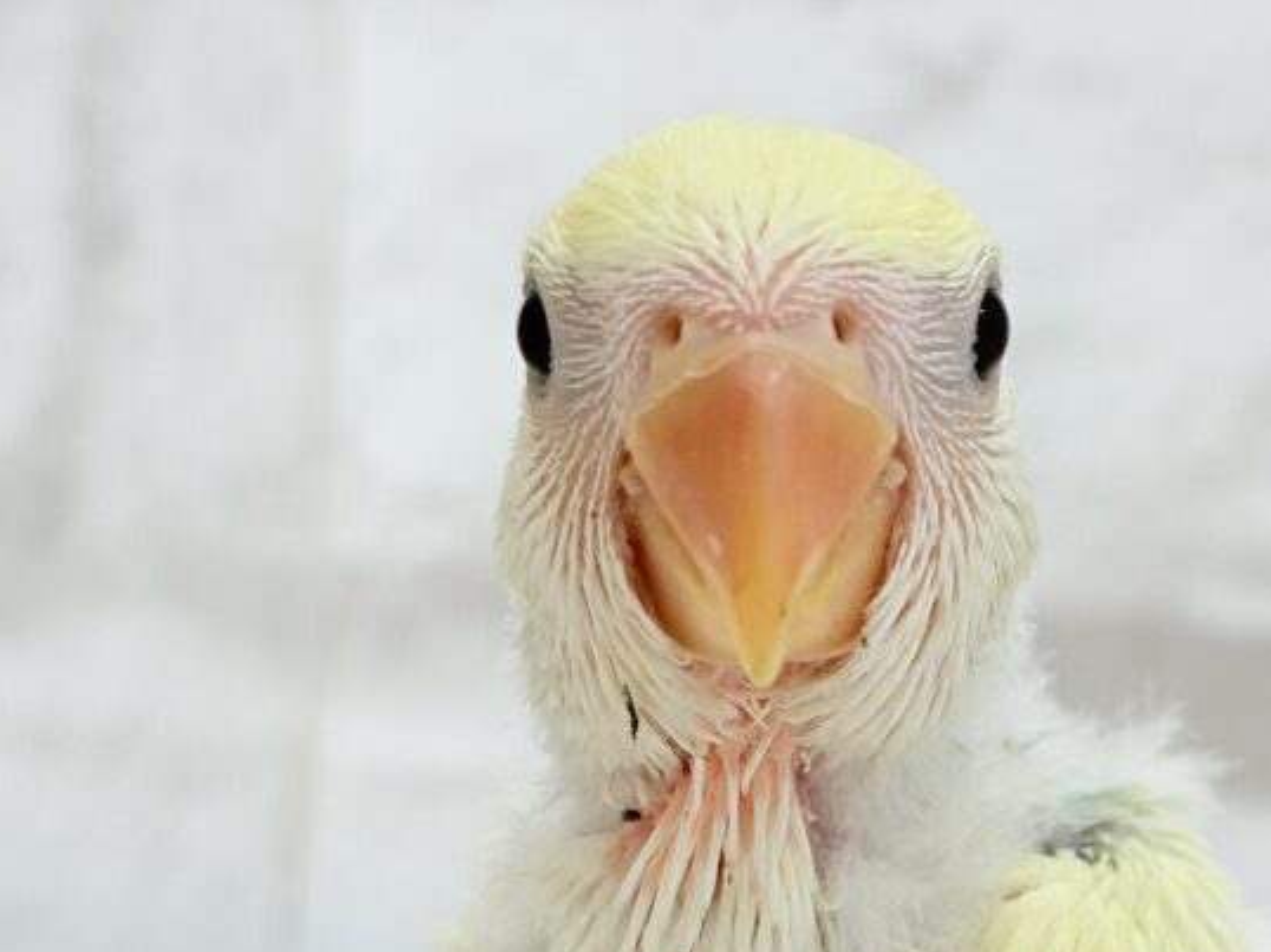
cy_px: 720
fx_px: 4257
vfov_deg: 12.7
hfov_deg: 17.0
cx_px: 810
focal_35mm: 116
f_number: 1.6
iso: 25
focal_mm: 5.96
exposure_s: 1/50
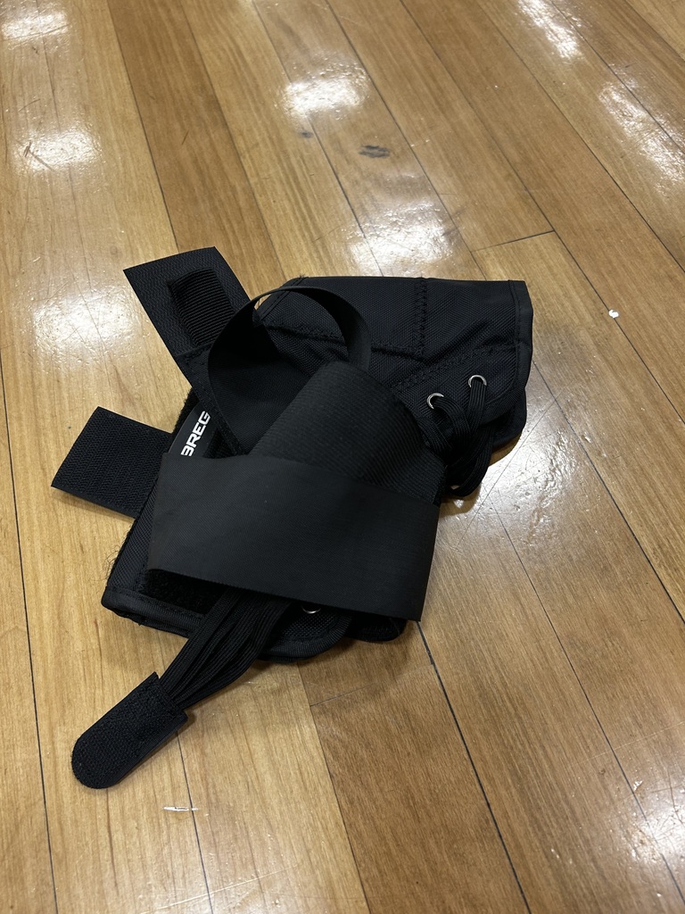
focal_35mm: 26
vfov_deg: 67.3
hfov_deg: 53.1
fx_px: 686
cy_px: 457
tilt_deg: -59.6
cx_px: 342
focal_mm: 5.7
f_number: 1.5
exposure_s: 1/60
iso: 100
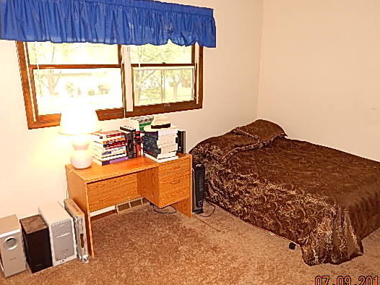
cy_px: 145
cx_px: 183
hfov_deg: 63.5
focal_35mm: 28
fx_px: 307
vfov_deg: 49.7
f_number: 3
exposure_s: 1/30
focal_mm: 4
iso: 200
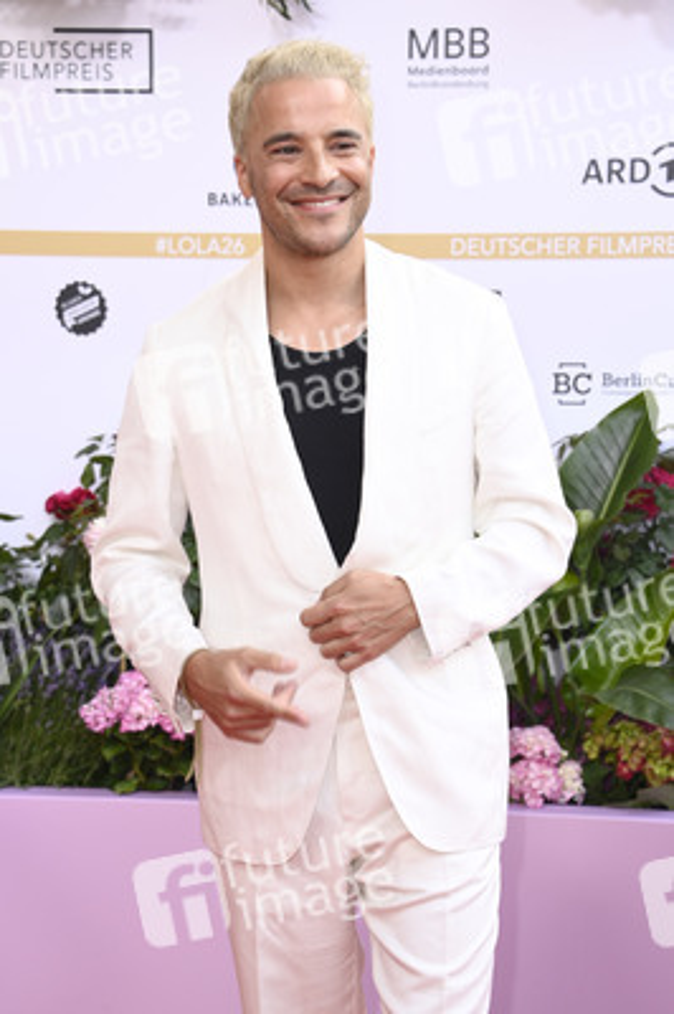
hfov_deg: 16.6
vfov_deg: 24.8
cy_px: 507
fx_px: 2307
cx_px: 337
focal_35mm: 82
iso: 640
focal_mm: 82
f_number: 6.3
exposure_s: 1/250
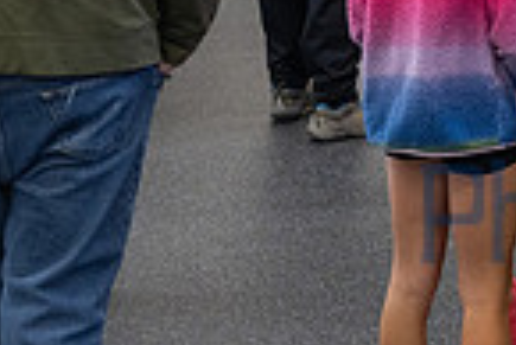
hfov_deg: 14.6
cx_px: 939
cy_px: -76
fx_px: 1750
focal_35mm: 122
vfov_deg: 11.0
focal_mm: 30.5
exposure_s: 1/125
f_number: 5.6
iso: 1250
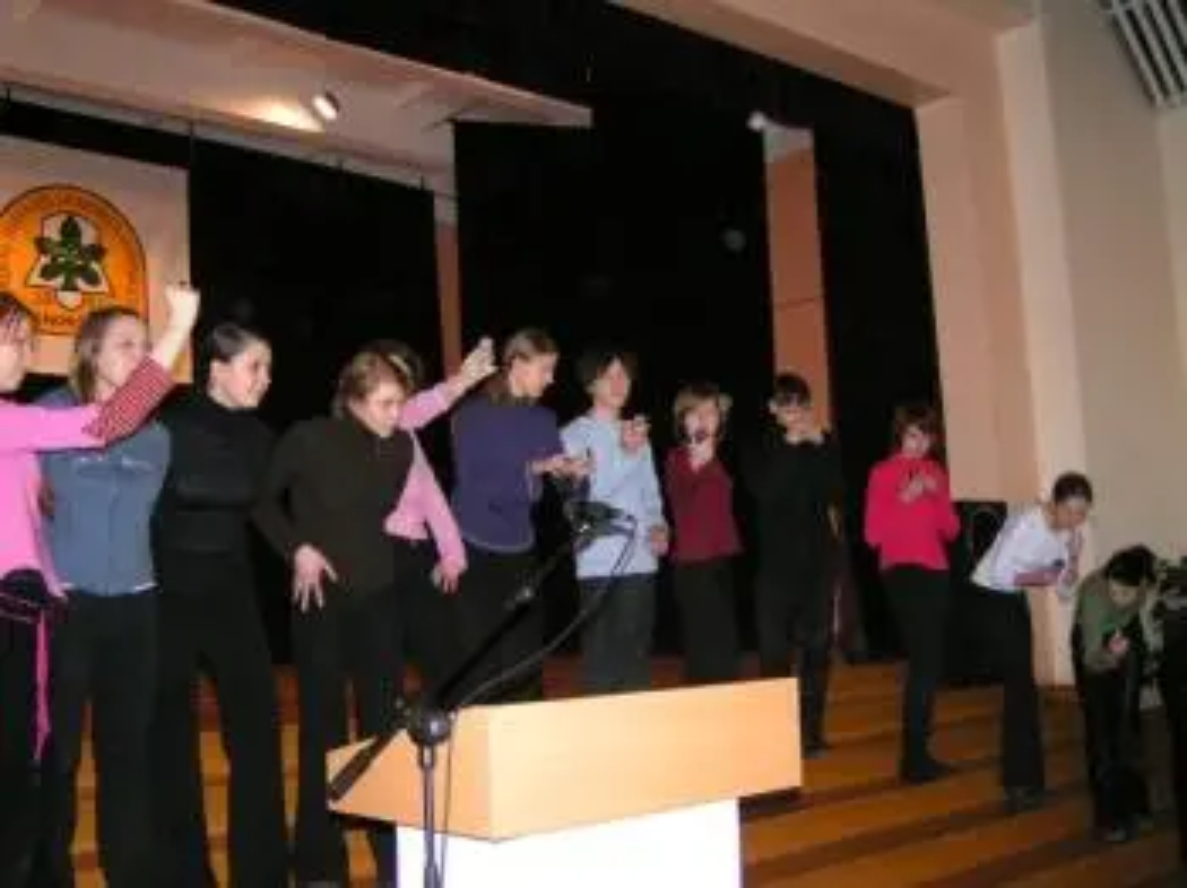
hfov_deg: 49.0
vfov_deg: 37.7
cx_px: 594
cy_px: 444
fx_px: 1302
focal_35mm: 38
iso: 200
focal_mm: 5.8
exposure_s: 1/40
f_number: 2.8
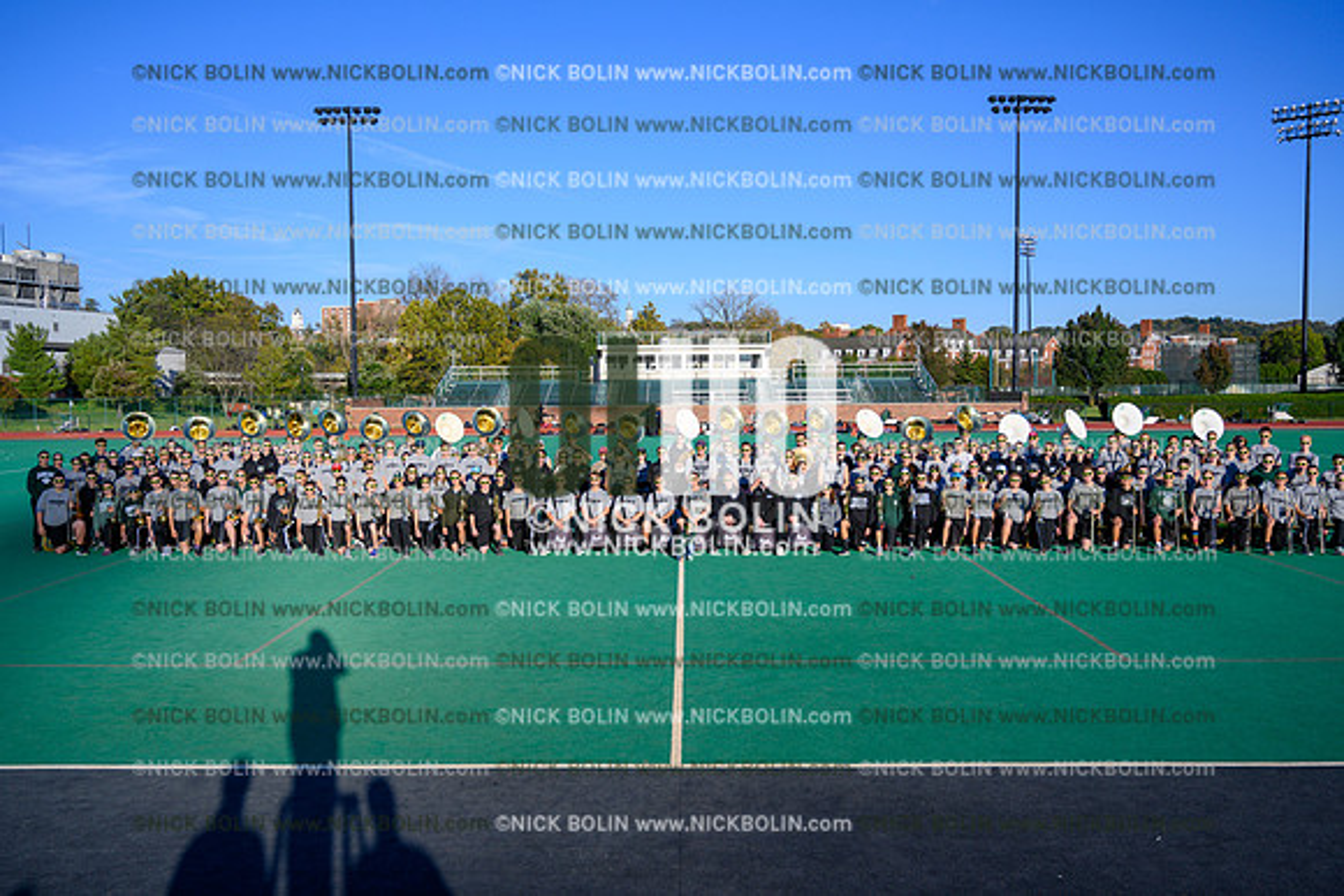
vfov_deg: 43.6
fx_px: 1120
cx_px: 672
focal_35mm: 30
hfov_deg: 61.9
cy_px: 448
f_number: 4
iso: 100
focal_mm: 30
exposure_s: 1/1600
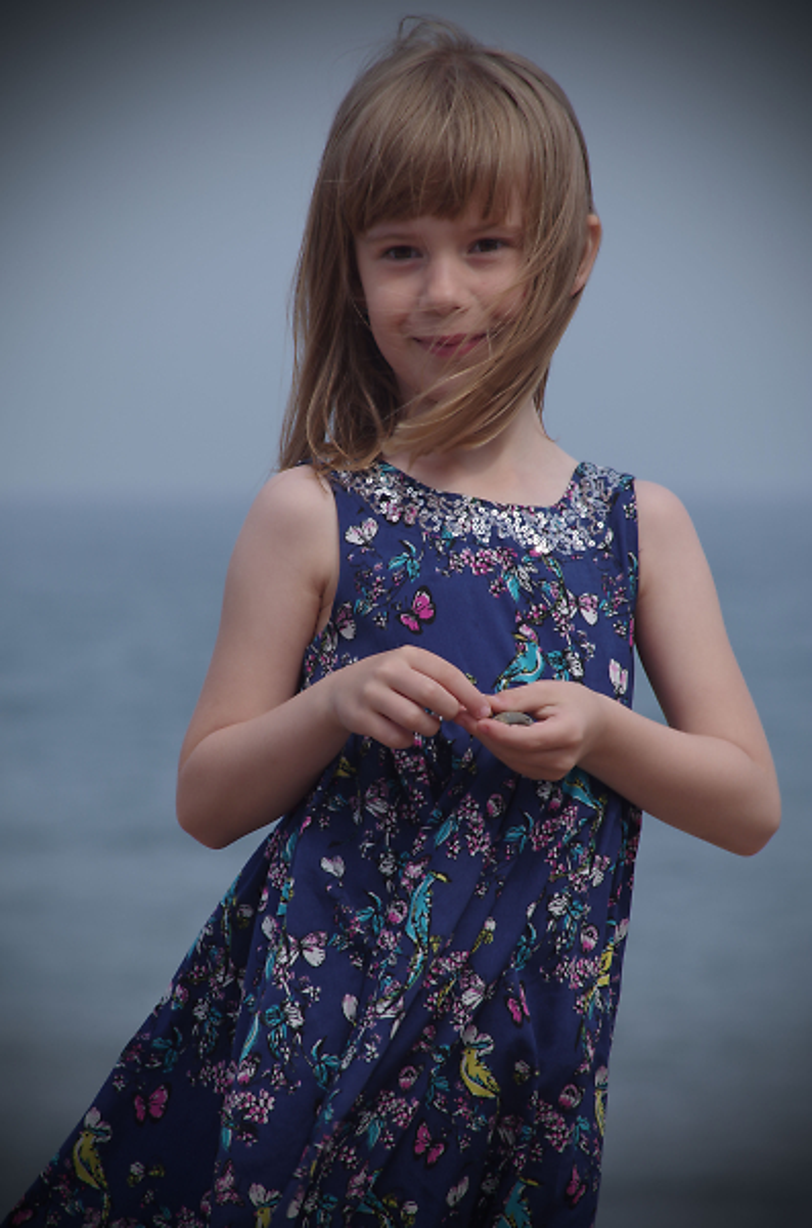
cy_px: 614
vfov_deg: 5.3
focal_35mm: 390
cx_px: 406
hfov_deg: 3.5
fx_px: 13263
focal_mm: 260
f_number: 13
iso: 100
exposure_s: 1/125
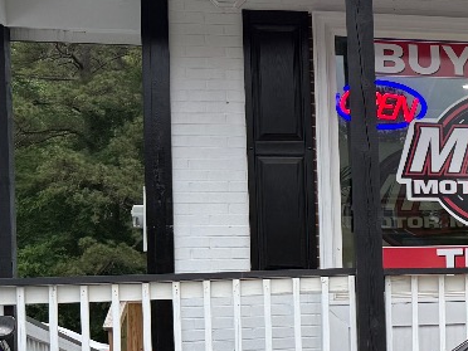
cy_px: 283
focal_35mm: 93
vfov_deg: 15.8
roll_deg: +1.8
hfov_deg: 18.0
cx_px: 764
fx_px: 1257
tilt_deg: +1.1
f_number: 1.78
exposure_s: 1/100
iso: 64
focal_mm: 6.76
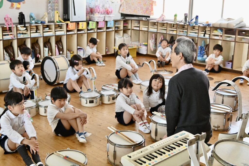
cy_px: 83
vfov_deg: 29.0
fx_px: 322
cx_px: 124
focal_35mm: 46
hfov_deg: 42.3
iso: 800
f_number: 4.5
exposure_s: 1/250
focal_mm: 31
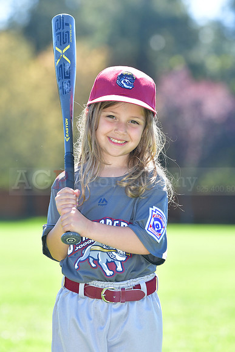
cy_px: 176
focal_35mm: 218
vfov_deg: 9.5
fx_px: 2128
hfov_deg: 6.3
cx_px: 118
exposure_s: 1/800
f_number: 4.5
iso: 400
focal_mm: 145
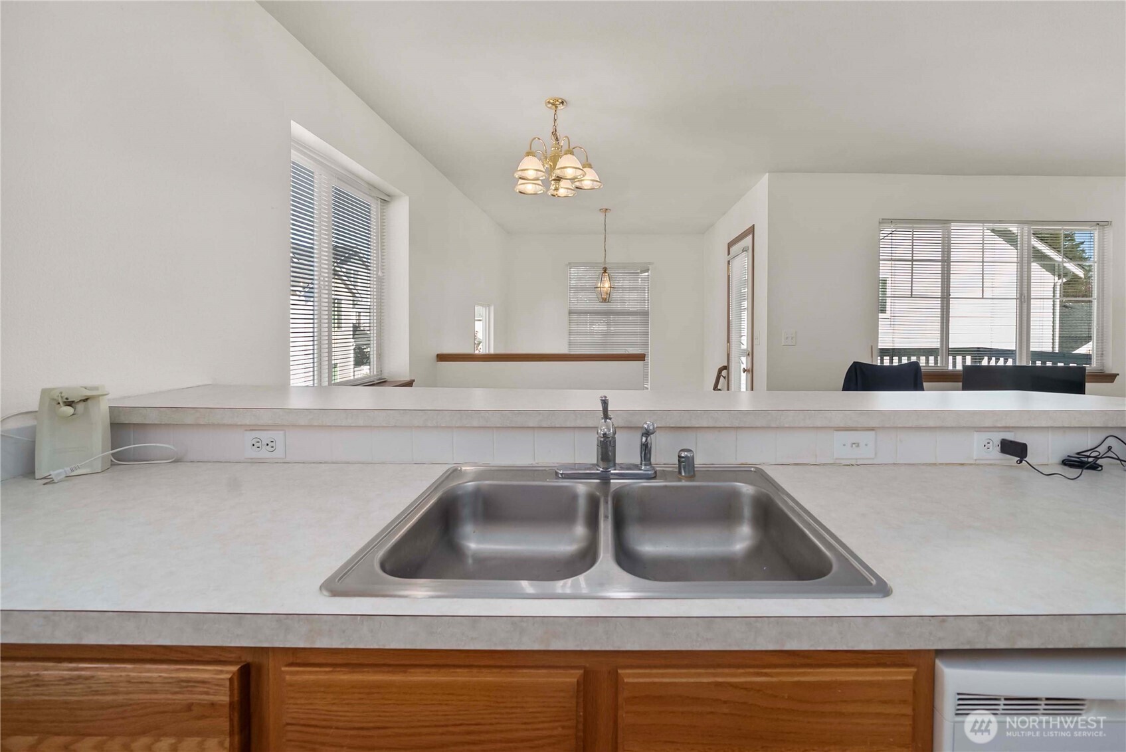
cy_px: 376
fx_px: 376
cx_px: 563
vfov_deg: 90.1
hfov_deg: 112.6
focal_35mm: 12
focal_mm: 12
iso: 80
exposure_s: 1/125
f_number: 7.1
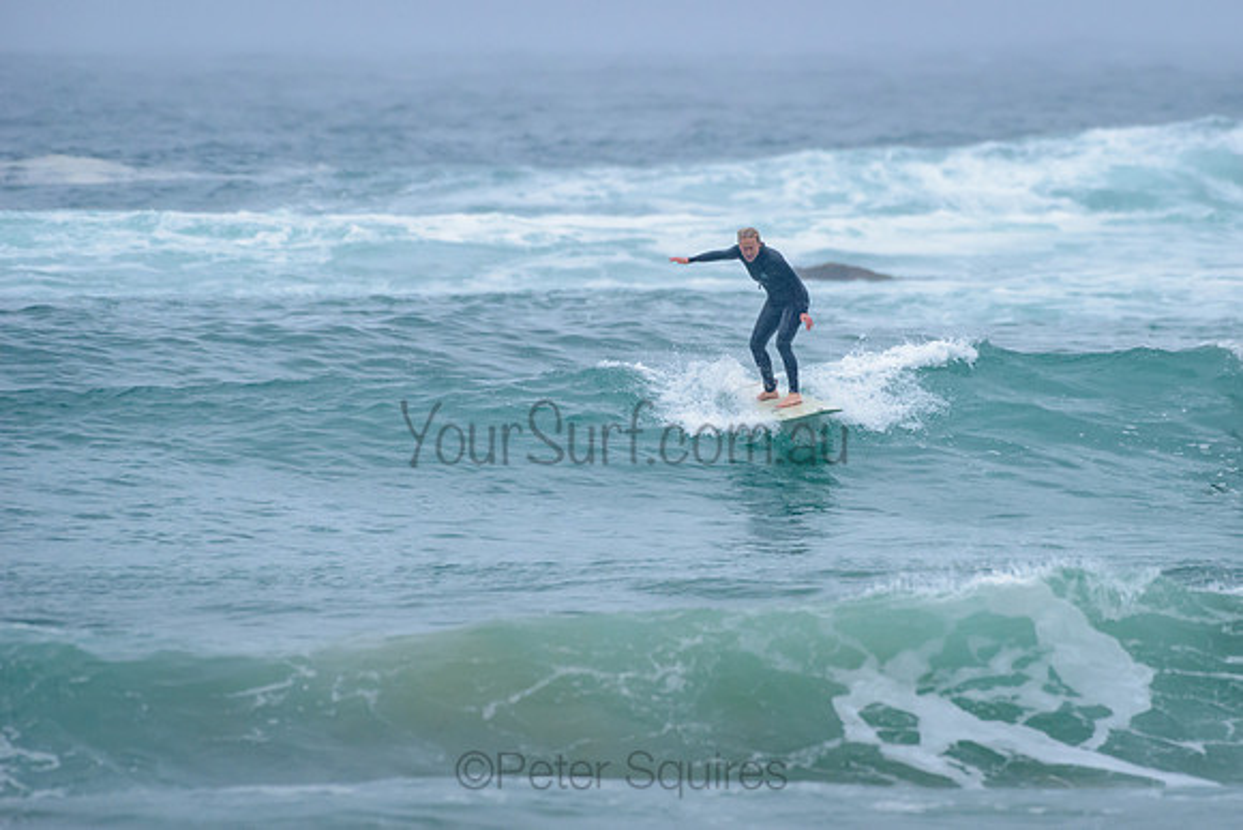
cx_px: 773
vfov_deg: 2.2
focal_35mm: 622
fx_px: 21472
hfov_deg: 3.3
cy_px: 372
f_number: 5.6
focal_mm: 500
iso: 1250
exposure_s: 1/1000
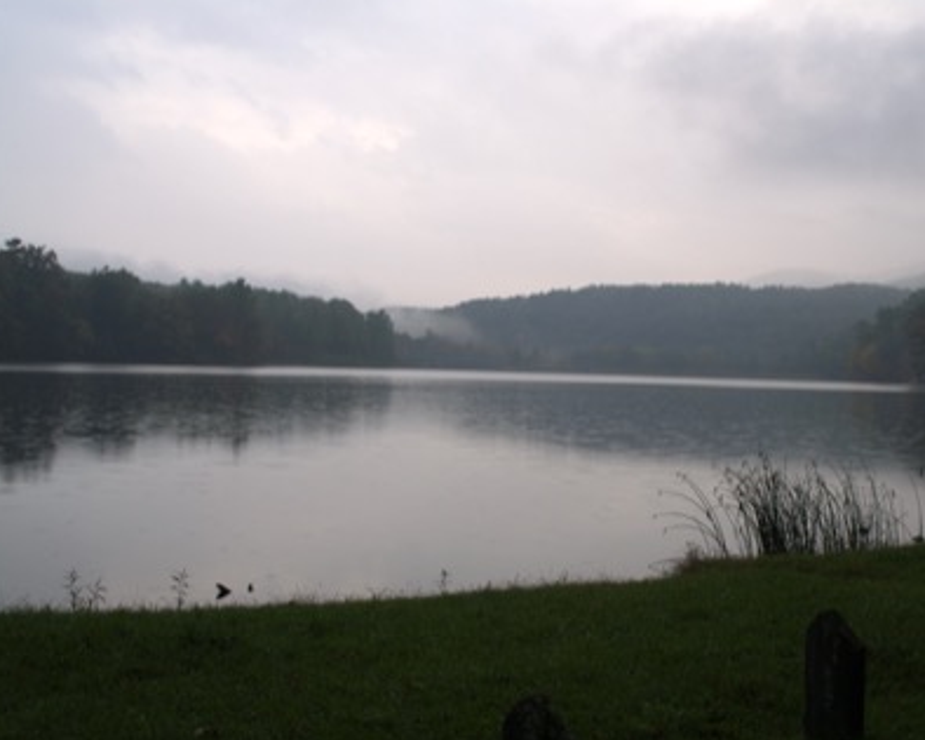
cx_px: 552
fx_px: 1314
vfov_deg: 31.4
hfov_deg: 38.6
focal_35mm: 48
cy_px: 372
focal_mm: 28
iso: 100
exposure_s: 1/40
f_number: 6.3
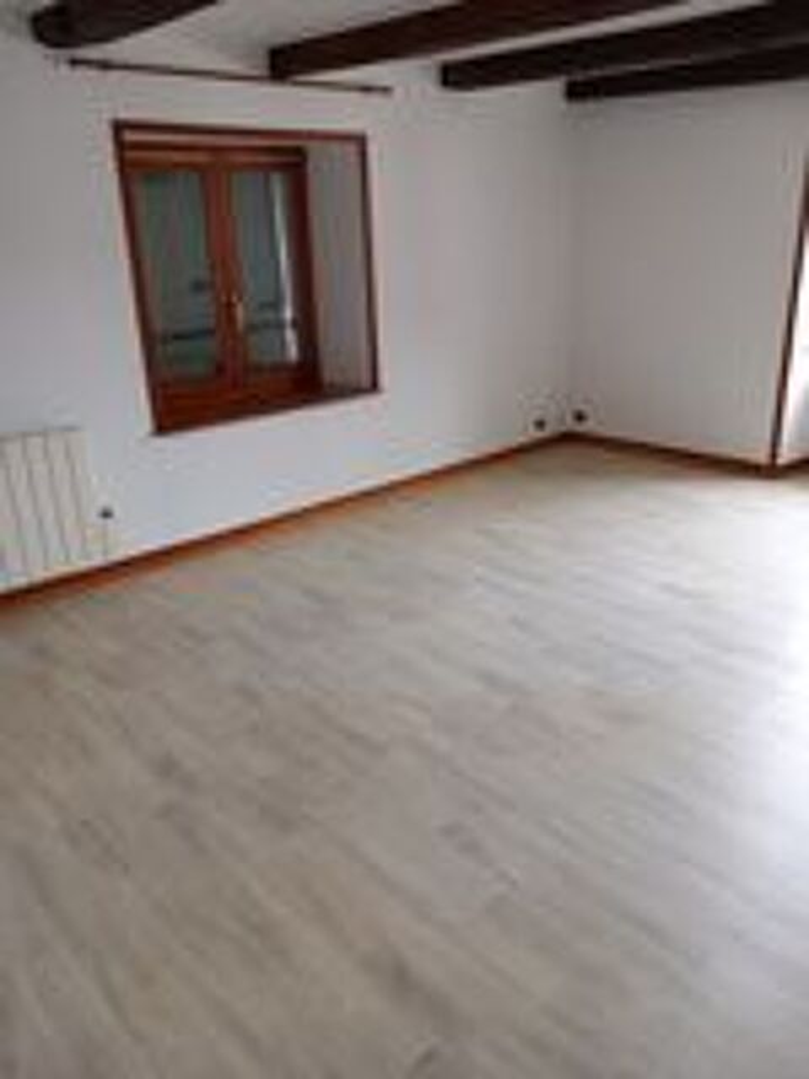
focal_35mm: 27
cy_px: 540
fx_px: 841
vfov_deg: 65.3
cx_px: 404
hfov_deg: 51.4
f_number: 1.8
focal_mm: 4
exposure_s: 1/33.3
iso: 160
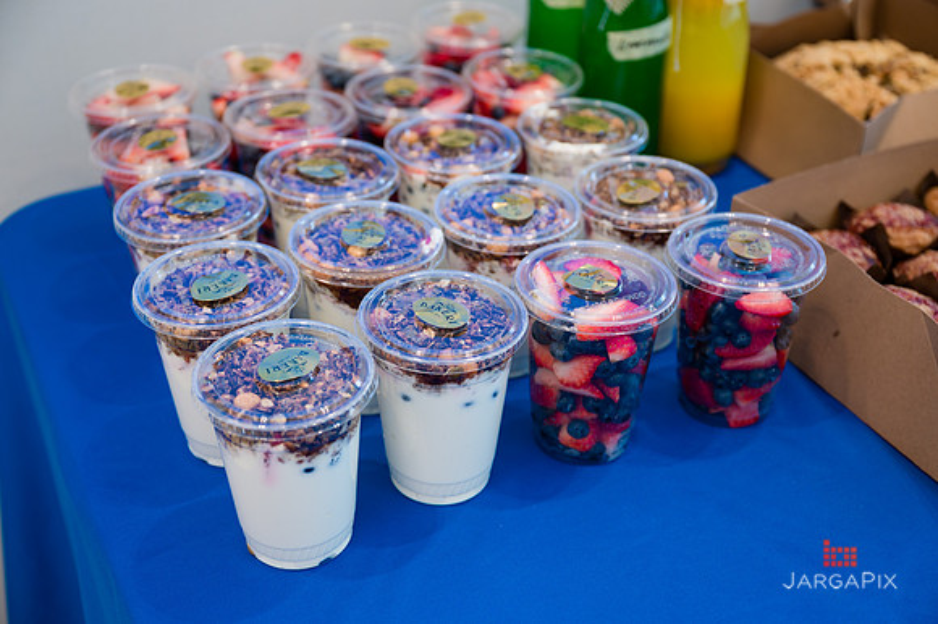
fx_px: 1206
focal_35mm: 46
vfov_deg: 29.0
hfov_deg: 42.5
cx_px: 470
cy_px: 313
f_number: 3.2
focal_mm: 46
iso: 200
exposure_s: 1/160
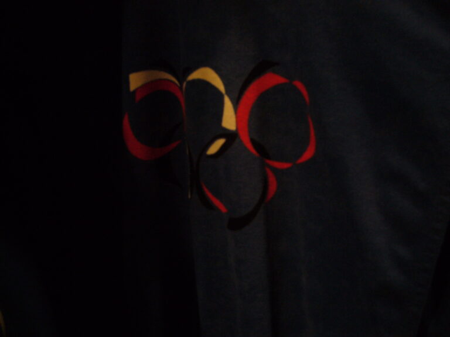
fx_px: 455
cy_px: 168
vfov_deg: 40.7
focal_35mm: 35
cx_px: 225
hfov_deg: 52.6
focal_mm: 5.8
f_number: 2.8
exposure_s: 1/8
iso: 200
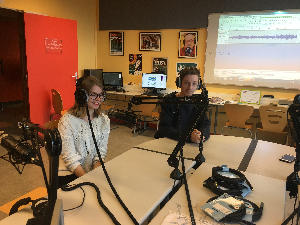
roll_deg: -1.0
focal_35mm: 29
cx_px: 150
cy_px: 112
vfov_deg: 48.2
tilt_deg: -11.0
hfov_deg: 61.7
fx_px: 251
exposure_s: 1/33
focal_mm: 4.15
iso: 40
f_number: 2.2
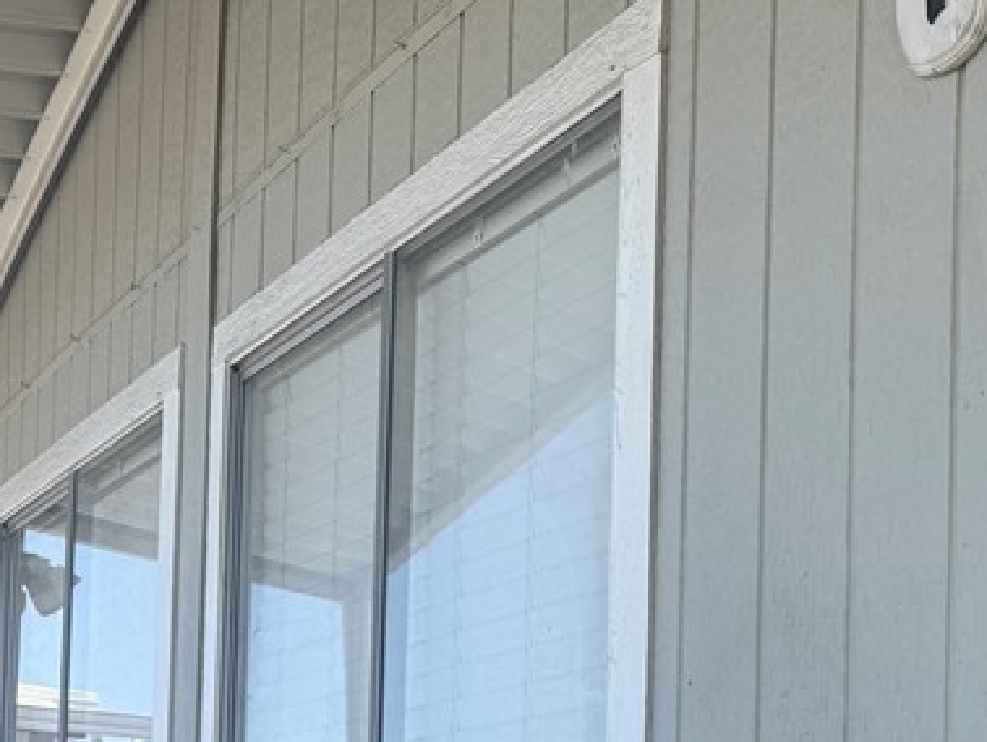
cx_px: 1235
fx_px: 1855
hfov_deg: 26.0
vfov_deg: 20.8
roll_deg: -2.1
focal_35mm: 65
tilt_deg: +0.7
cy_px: 941
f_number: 1.78
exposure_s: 1/1261
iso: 80
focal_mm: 6.76
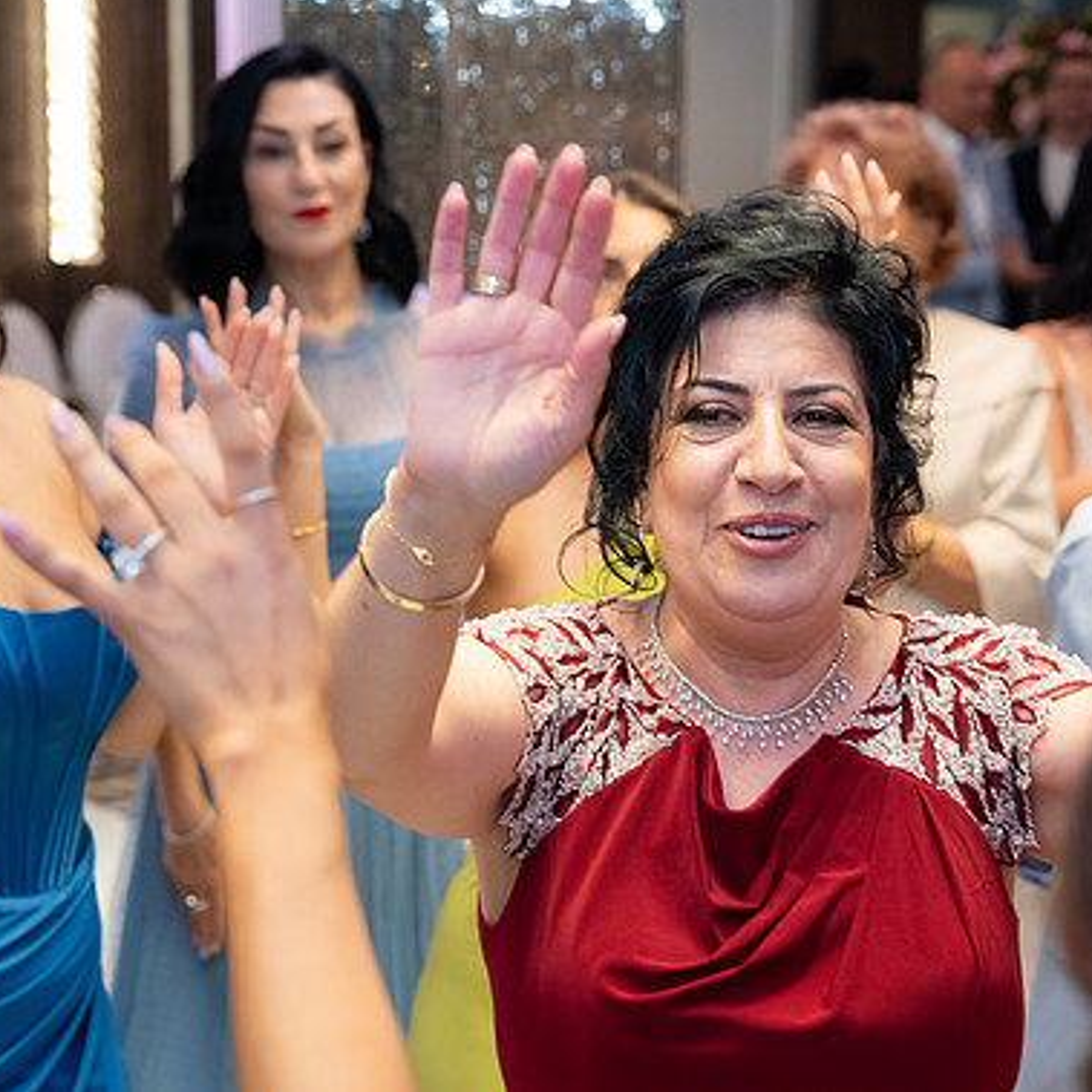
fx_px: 3248
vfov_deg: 19.1
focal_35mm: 91
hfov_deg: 19.1
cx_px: 611
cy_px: 537
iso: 3200
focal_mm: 70
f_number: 5
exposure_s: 1/200
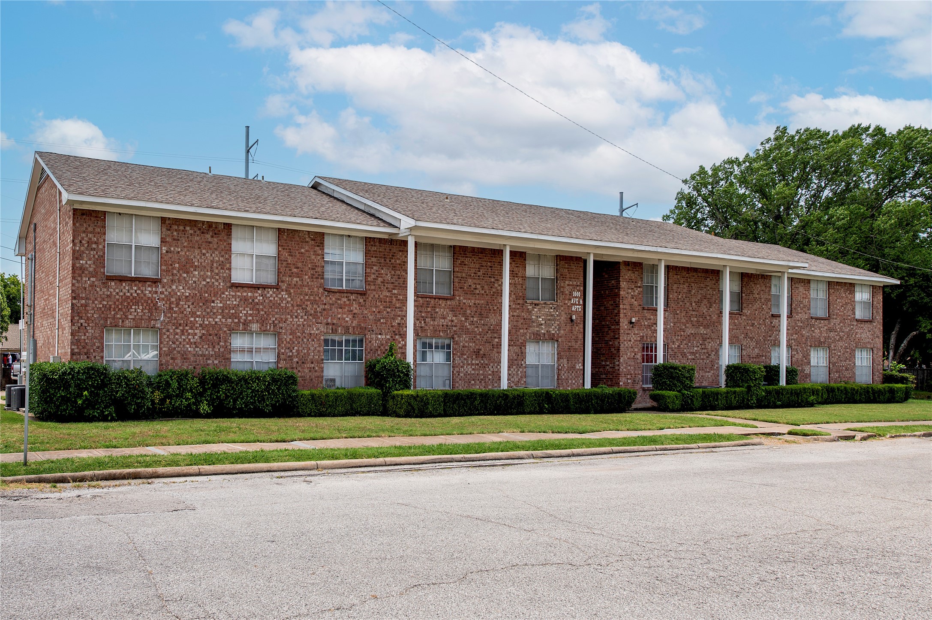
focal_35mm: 24
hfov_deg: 73.8
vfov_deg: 53.1
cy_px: 310
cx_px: 466
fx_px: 621
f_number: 8
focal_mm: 24
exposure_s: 1/200
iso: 100
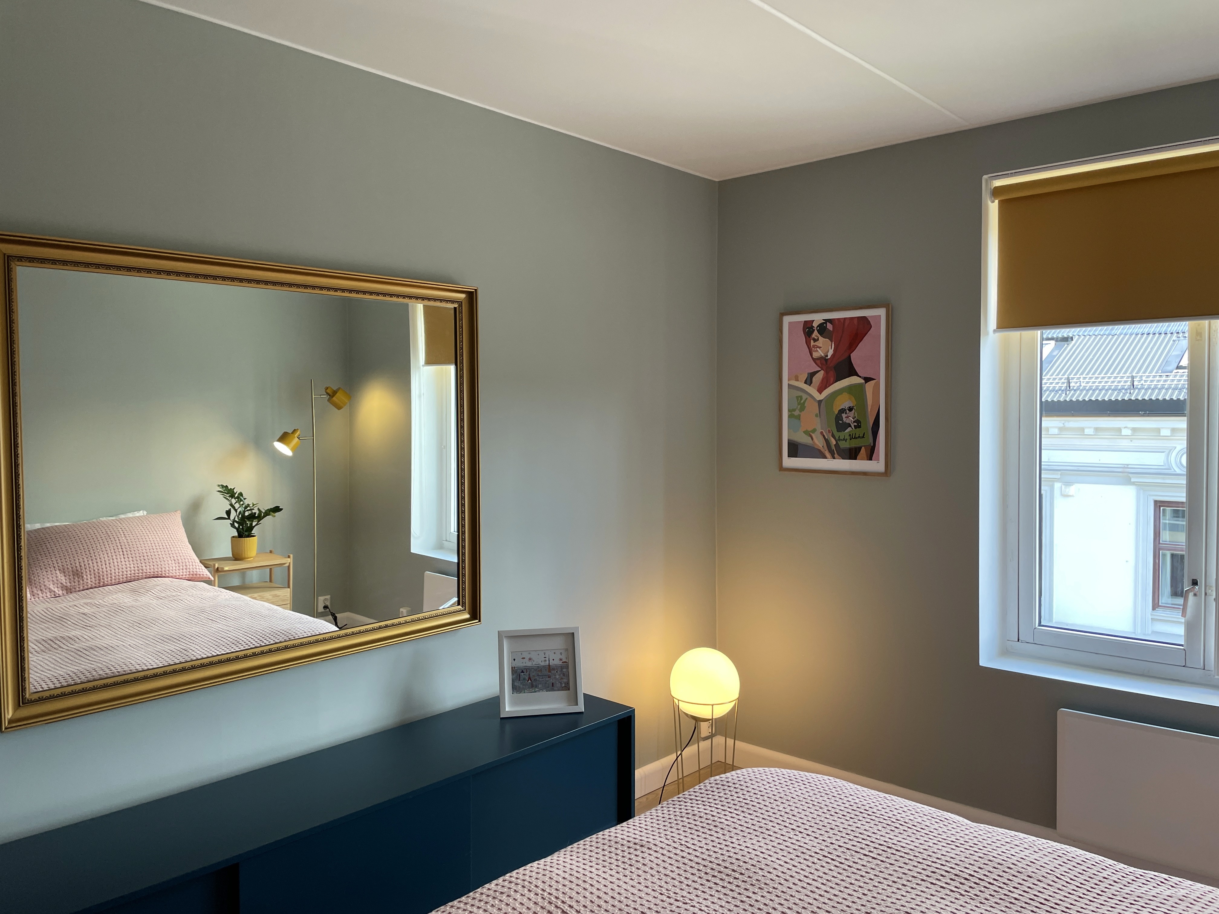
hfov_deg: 67.3
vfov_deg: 53.1
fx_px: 916
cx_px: 610
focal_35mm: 26
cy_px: 457
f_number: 1.6
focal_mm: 4.2
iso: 64
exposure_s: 1/100
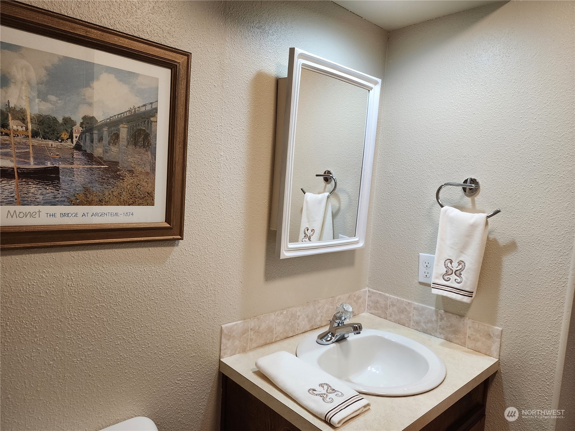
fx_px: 382
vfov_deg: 58.9
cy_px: 216
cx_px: 288
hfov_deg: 73.9
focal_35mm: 23
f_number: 1.8
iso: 125
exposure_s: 1/120
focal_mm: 6.4
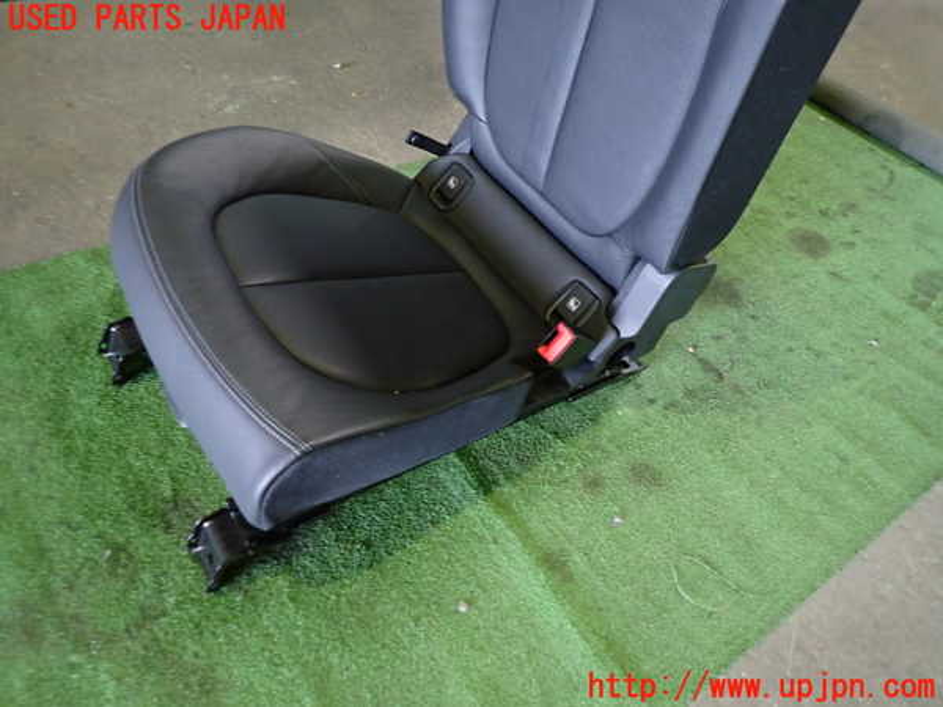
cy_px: 354
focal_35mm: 25
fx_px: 681
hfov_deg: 69.4
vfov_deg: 54.9
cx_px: 472
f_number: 2
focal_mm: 4.5
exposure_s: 1/30
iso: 640
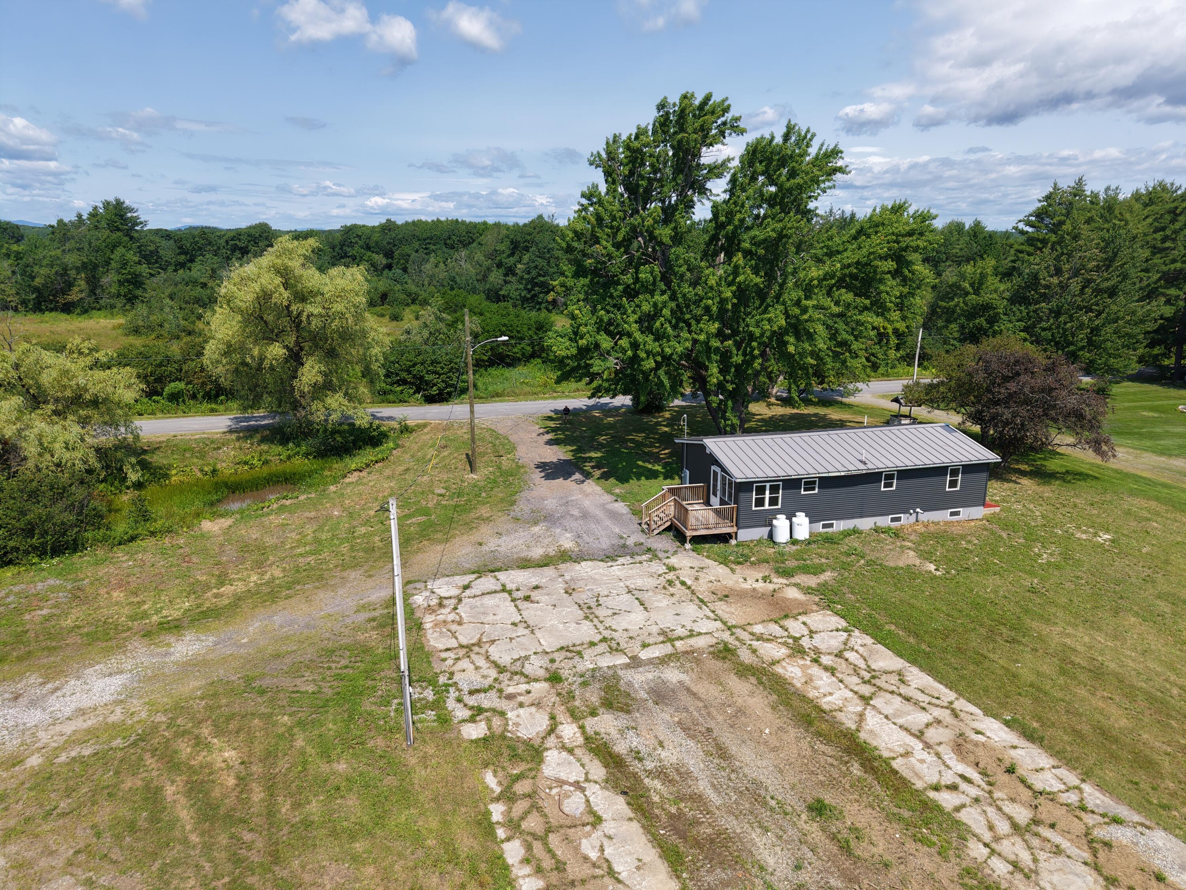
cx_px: 593
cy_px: 445
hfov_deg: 71.6
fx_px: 822
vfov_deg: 56.8
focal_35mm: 24
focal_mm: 8.67
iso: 140
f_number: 1.8
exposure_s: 1/3200
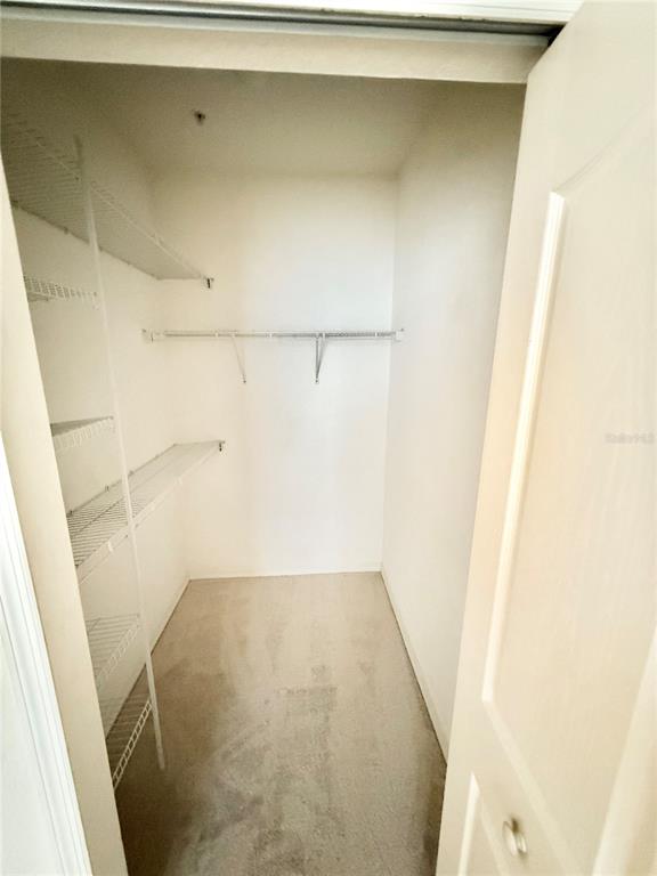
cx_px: 328
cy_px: 438
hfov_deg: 85.7
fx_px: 354
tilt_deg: -12.0
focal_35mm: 14
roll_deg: -2.2
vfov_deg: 102.1
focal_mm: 2.22
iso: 1000
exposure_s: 1/40
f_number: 2.2
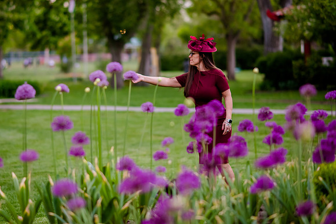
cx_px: 133
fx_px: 1186
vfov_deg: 10.8
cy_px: 101
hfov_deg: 16.1
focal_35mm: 127
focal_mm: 105
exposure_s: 1/500
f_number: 2
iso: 1000
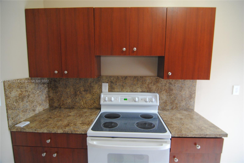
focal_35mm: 18
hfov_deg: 89.9
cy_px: 82
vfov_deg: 67.5
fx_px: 122
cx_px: 122
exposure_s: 1/40
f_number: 4
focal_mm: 12
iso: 800
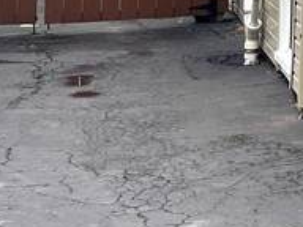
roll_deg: +0.9
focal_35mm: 139
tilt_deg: +3.4
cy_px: -169
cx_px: 778
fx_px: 1217
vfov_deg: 10.1
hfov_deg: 11.3
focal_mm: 4.2
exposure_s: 1/460
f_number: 1.6
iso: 50
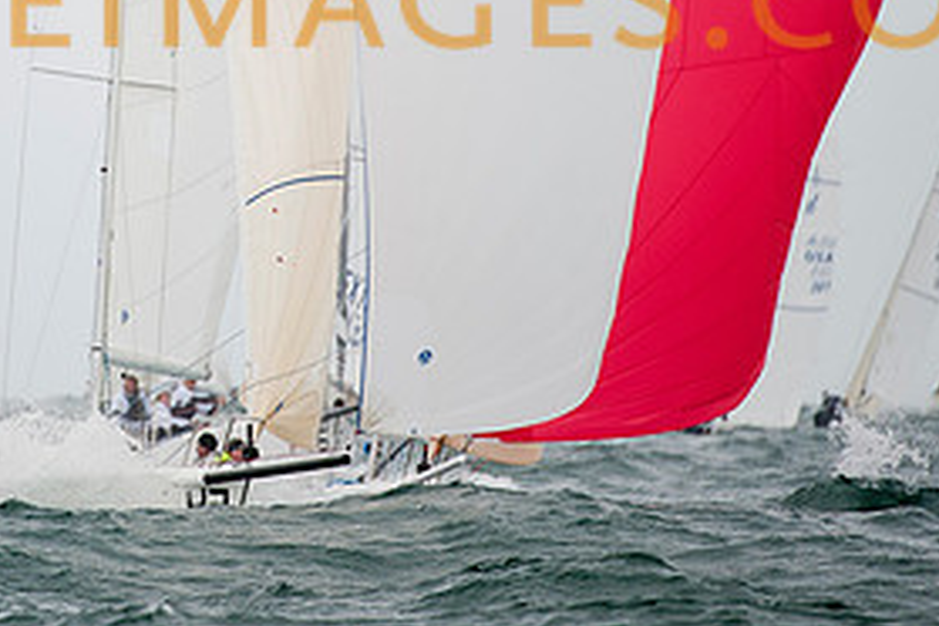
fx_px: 21700
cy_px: -20
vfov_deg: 1.7
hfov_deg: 2.5
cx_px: 125
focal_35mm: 832
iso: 500
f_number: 4
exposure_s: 1/1250
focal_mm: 400
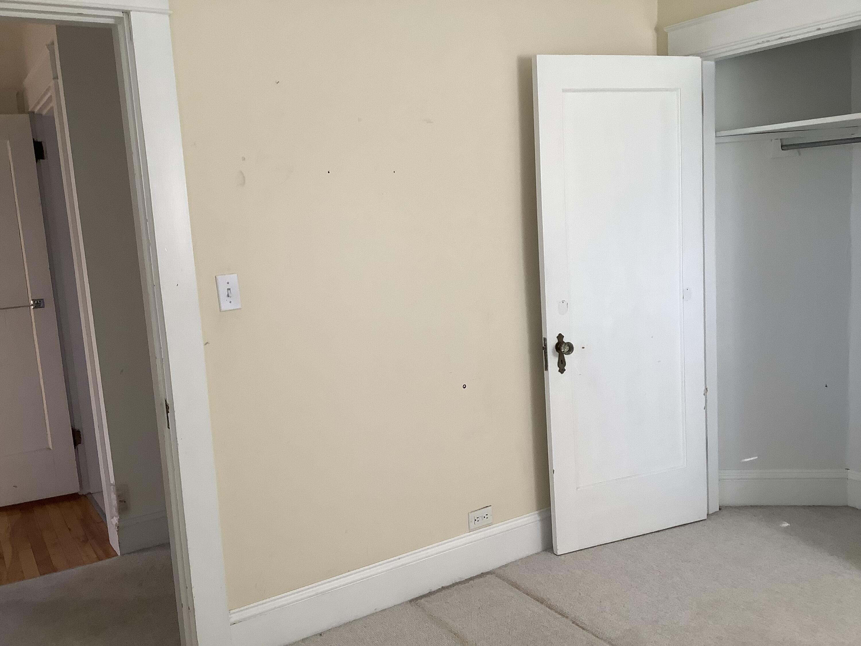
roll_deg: +2.8
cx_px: 430
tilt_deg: -7.8
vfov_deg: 45.4
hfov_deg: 58.4
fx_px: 771
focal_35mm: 31
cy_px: 323
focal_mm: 3.3
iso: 80
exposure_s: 1/60
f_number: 2.4
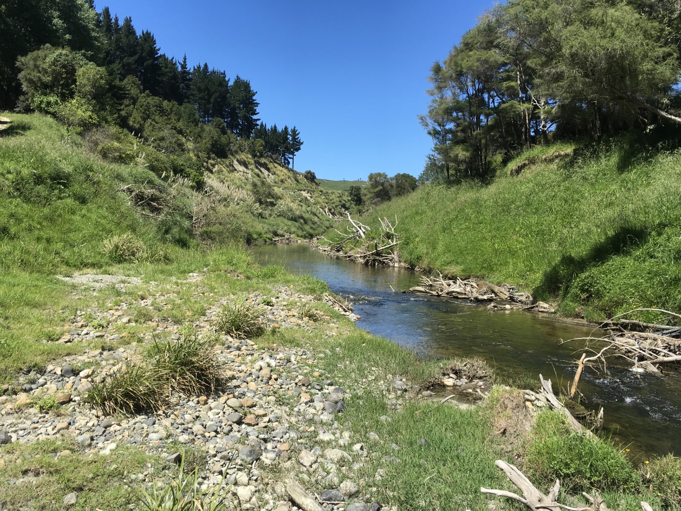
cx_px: 340
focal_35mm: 29
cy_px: 256
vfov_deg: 48.2
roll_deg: -3.1
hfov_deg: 61.7
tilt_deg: -2.5
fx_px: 571
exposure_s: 1/1304
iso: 25
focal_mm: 4.15
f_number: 2.2
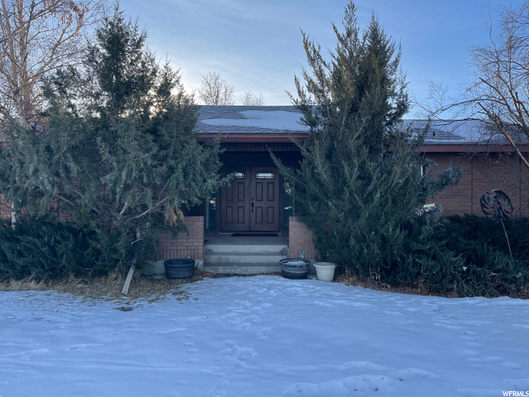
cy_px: 198
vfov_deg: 53.1
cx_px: 264
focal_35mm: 26
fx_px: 397
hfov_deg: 67.3
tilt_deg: +0.9
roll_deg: -0.5
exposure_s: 1/1238
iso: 32
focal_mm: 5.1
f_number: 1.6
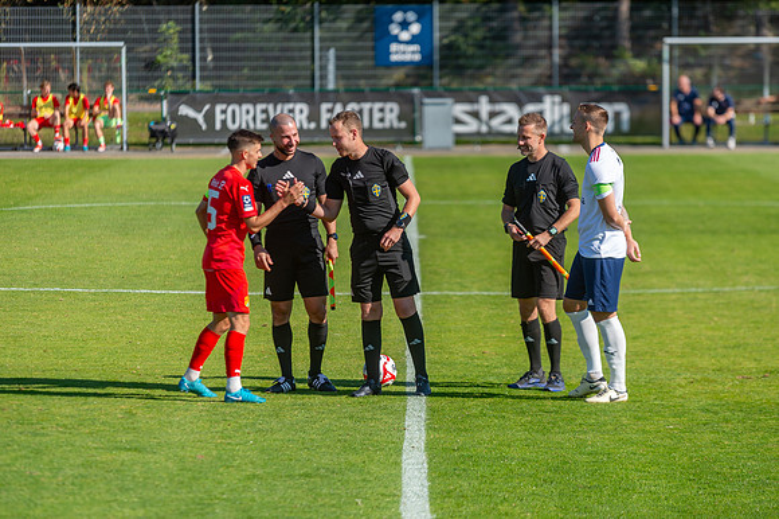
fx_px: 4375
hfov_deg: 10.2
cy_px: 260
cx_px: 390
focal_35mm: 202
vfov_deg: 6.8
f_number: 3.2
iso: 160
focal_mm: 200
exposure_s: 1/1600
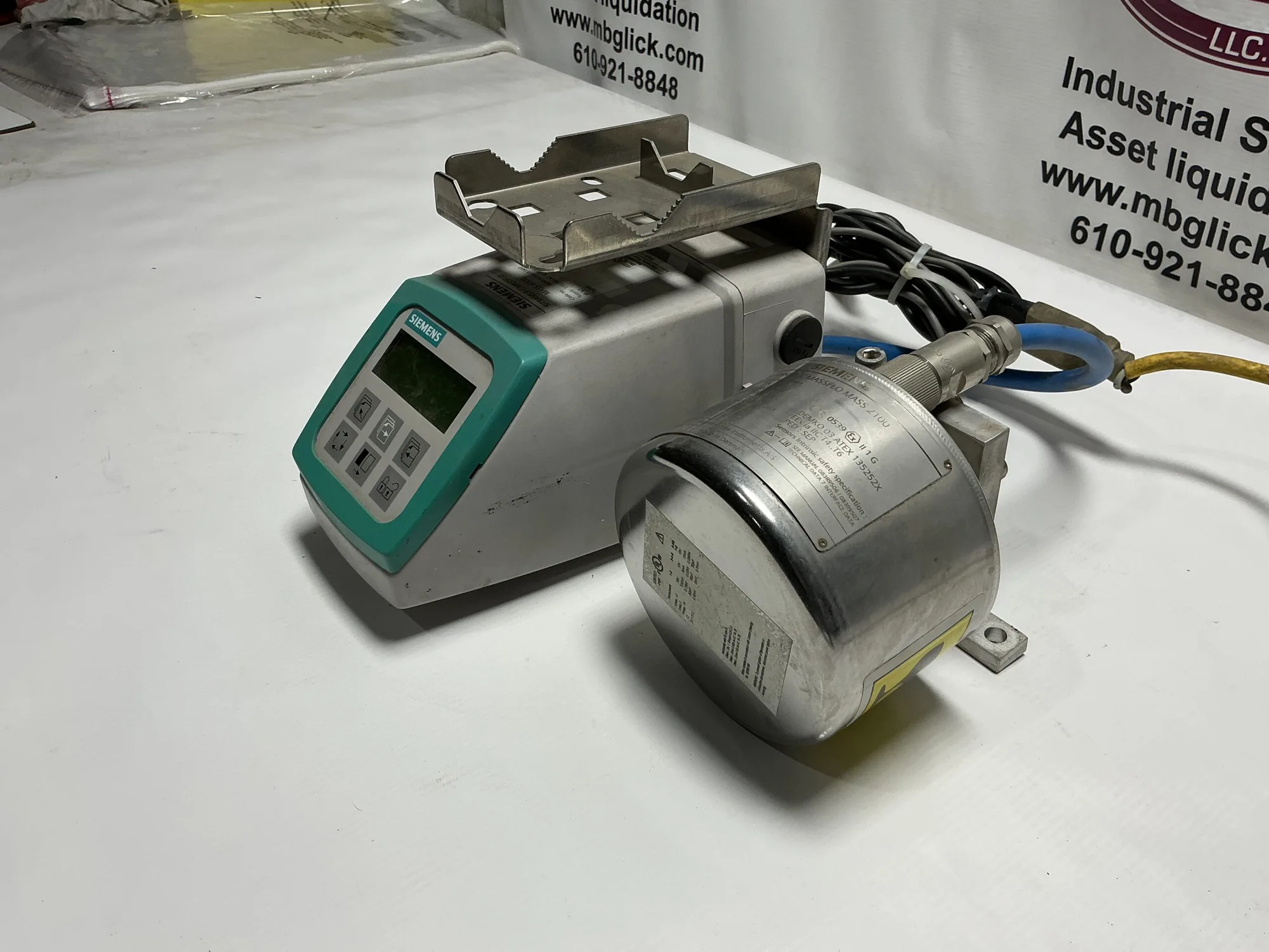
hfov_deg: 63.4
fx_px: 1026
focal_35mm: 28
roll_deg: -2.2
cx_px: 634
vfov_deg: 49.7
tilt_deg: -35.2
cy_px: 476
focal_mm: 3
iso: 25
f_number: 1.8
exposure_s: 1/268
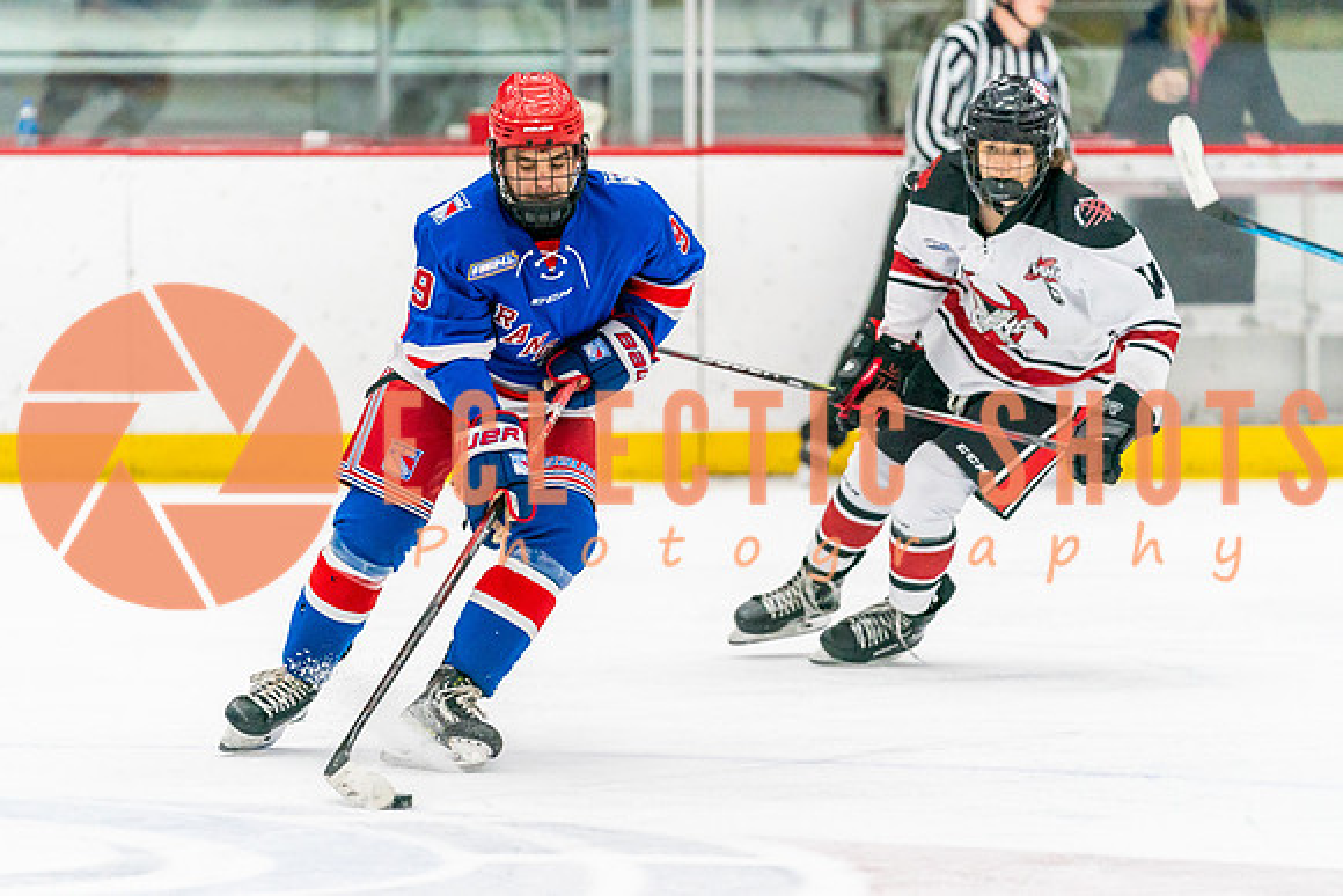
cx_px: 581
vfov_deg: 5.6
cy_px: 437
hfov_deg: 8.3
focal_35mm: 247
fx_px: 9233
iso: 3200
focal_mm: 200
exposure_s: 1/1250
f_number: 2.8
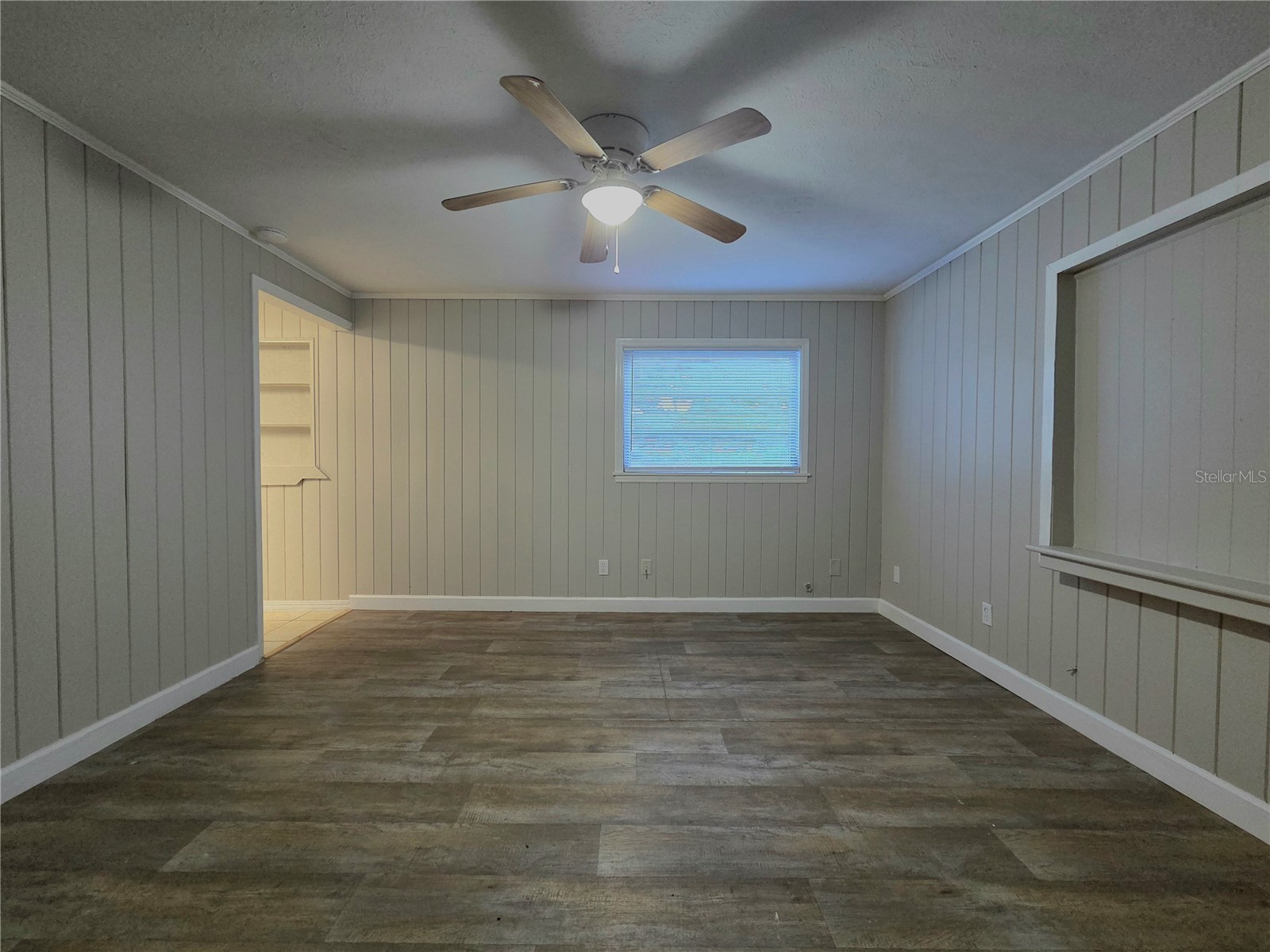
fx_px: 477
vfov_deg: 89.9
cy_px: 476
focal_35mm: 13
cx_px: 635
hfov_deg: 106.2
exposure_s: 1/60.2
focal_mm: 2.2
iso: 800
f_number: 2.2
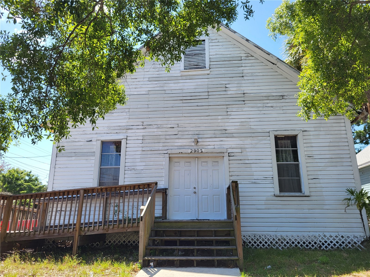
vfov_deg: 53.1
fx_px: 278
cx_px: 185
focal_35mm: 26
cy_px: 138
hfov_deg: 67.3
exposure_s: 1/984
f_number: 1.8
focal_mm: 5.4
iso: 40
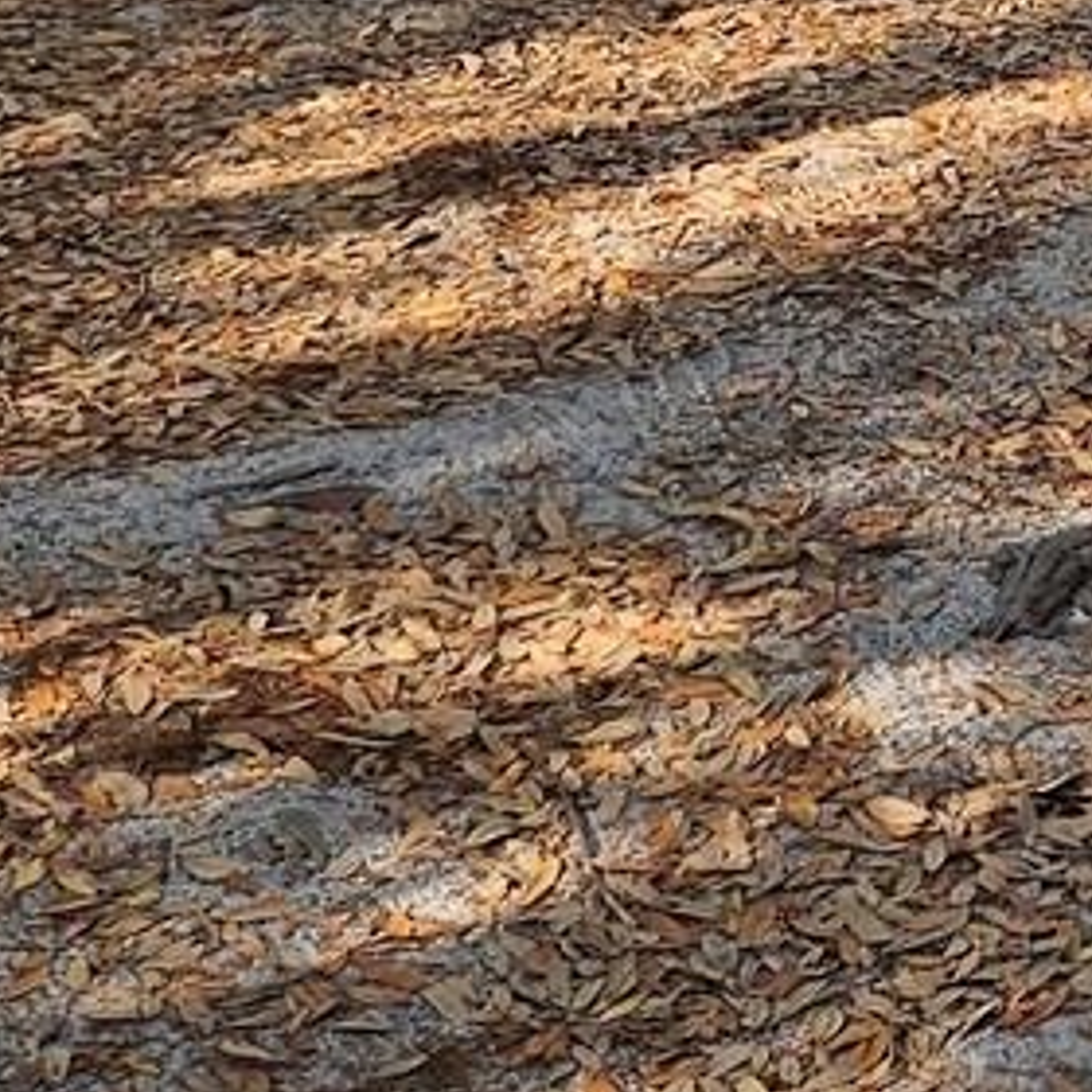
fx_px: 4140
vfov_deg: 12.9
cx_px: 2032
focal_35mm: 116
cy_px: -1170
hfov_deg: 13.4
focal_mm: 5.4
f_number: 1.8
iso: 25
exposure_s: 1/554
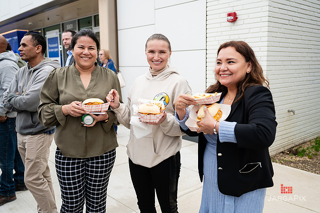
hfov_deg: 55.5
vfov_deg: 38.6
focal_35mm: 34
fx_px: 304
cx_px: 165
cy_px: 103
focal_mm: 32
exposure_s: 1/400
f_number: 3.2
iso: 200
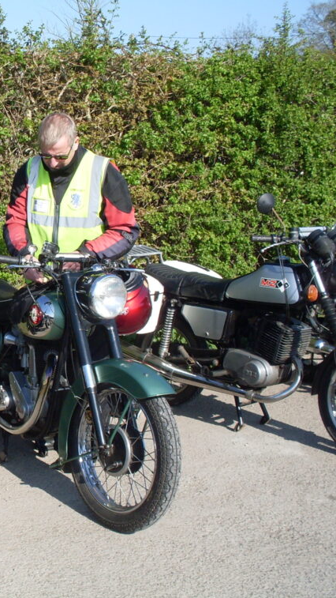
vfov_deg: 37.2
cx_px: -43
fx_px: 887
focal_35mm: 56
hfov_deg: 20.4
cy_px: 297
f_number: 8.4
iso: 80
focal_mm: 6.3
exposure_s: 1/180
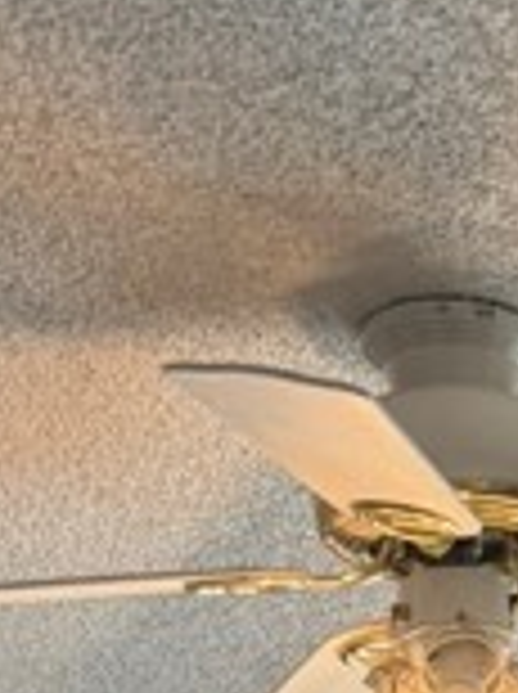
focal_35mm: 160
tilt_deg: -6.6
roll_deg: +0.4
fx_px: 3201
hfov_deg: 9.1
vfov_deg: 9.7
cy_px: 2020
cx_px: 698
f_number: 1.78
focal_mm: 6.76
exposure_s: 1/205
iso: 80
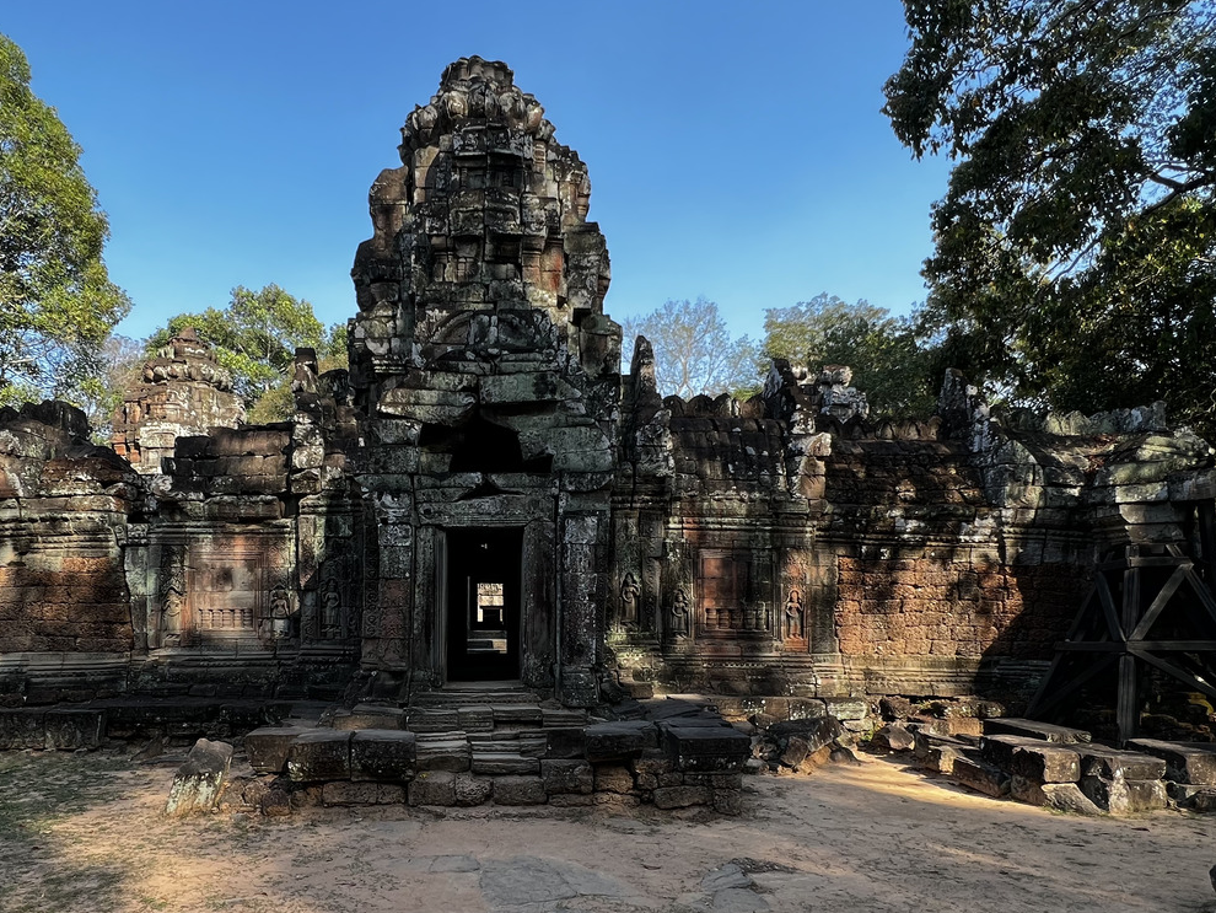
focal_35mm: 21
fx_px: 738
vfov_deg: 62.6
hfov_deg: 78.4
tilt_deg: +5.1
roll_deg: +0.7
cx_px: 513
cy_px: 573
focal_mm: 1.57
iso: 32
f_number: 1.8
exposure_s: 1/200
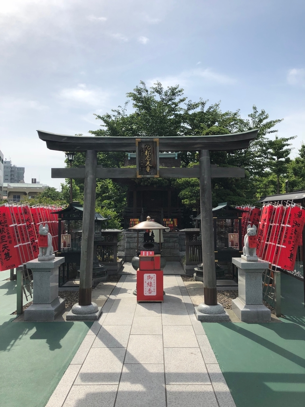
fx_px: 329
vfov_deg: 63.4
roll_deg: +0.1
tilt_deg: +3.2
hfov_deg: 49.7
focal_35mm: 28
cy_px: 204
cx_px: 152
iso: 25
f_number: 1.8
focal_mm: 3.99
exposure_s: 1/3436
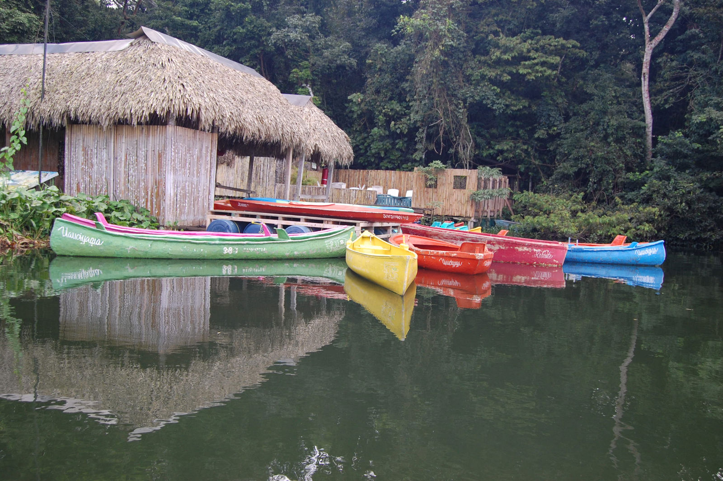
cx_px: 362
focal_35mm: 30
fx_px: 602
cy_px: 240
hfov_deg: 62.0
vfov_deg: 43.5
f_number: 5.6
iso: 280
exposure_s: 1/125
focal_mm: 20
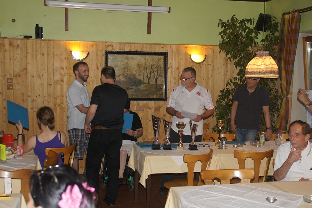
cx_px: 156
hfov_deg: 43.6
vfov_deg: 29.8
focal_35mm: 45
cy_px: 104
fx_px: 390
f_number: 4
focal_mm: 30
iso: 400
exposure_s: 1/60
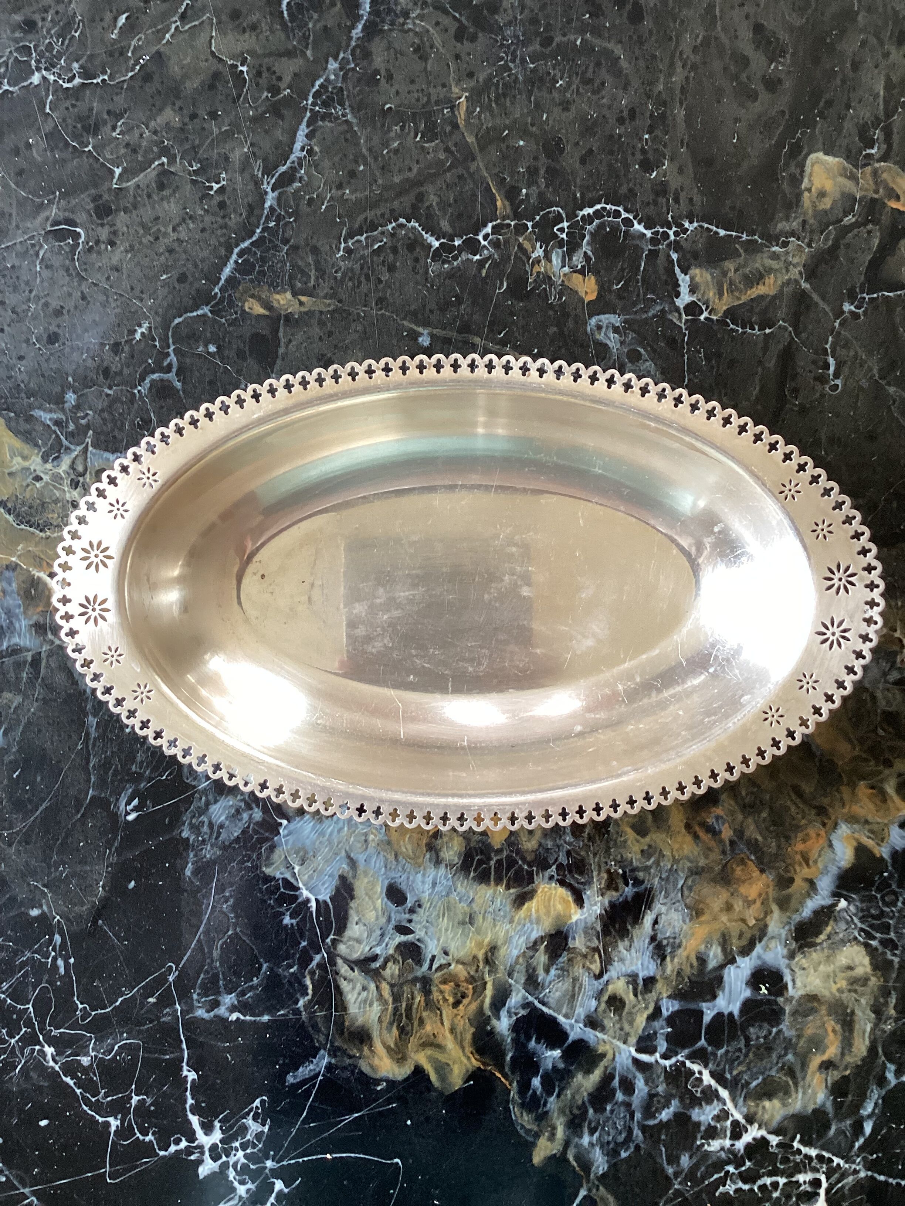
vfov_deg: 58.4
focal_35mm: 31
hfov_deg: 45.4
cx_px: 452
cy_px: 603
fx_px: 1081
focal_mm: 3.3
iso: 160
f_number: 2.4
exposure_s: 1/50
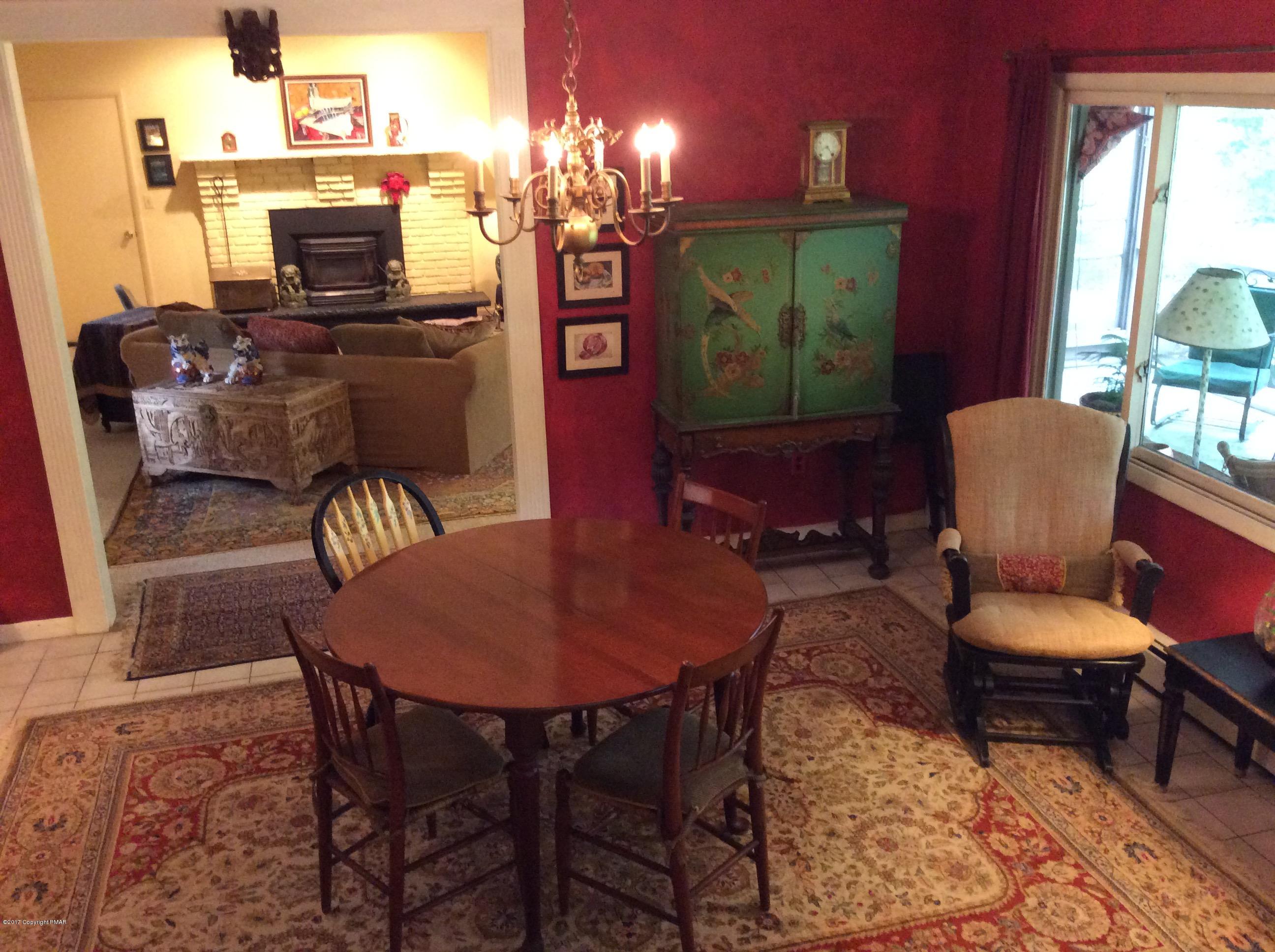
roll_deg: +2.4
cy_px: 476
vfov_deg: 44.1
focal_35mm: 32
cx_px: 638
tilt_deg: -19.1
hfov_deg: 56.9
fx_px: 1177
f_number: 2.4
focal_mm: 3.3
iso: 320
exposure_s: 1/15
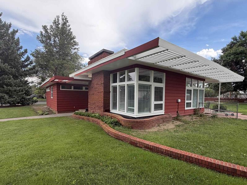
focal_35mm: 18
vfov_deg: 71.4
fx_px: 128
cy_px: 101
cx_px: 134
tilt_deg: -2.9
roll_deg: -0.4
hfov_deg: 87.6
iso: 50
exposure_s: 1/502
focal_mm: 2.22
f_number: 2.2
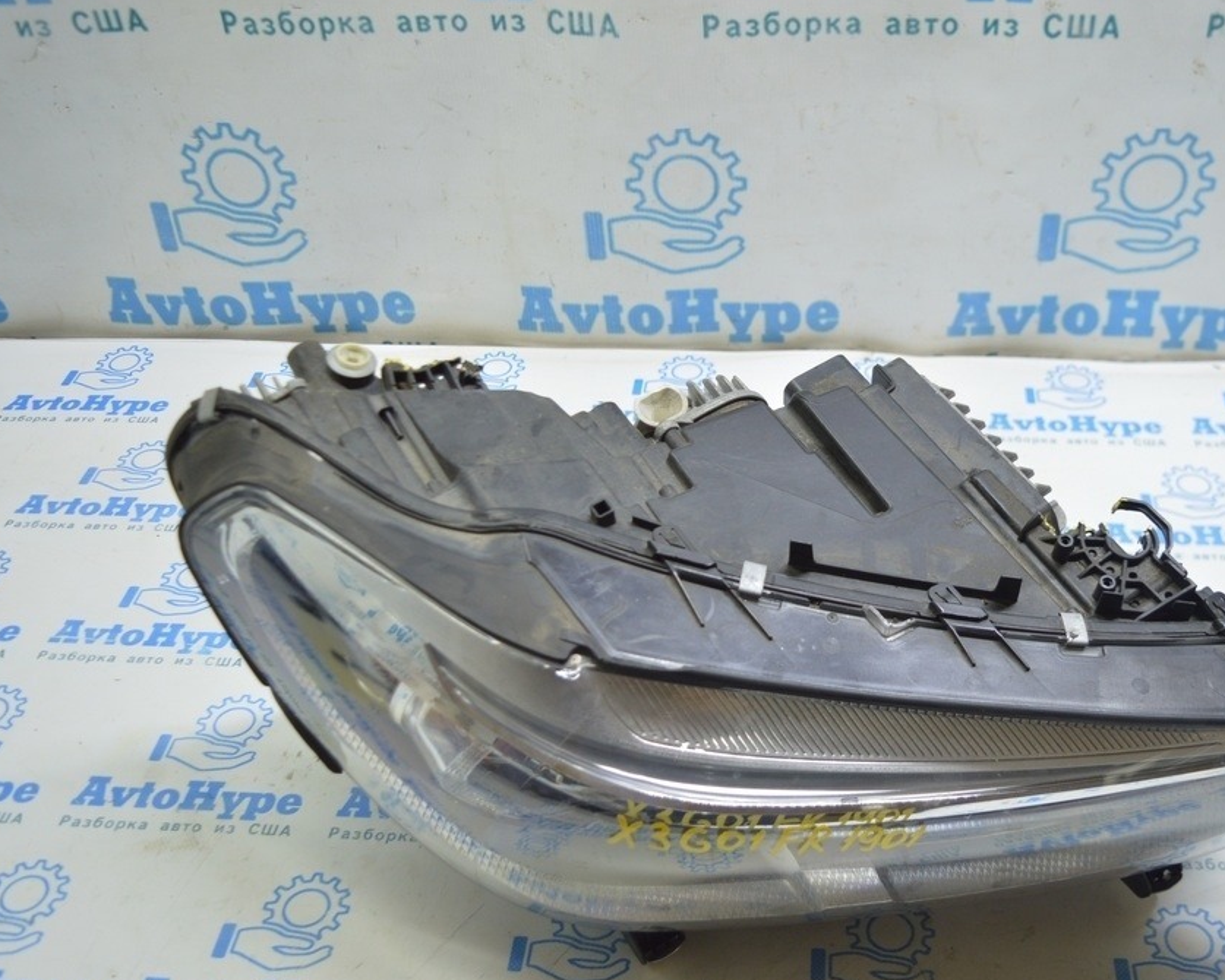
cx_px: 742
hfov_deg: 45.9
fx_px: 1435
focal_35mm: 40
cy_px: 494
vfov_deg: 37.7
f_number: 3.8
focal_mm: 23
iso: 400
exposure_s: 1/40
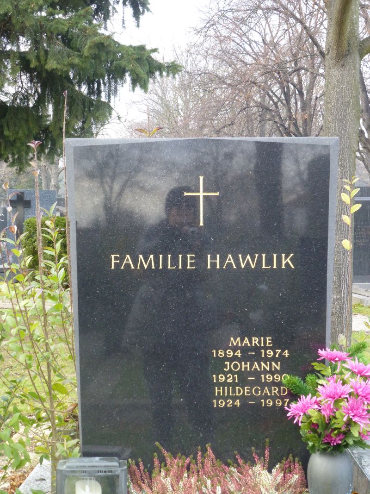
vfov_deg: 26.0
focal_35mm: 75
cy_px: 247
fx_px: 1069
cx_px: 185
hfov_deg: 19.6
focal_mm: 13.3
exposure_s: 1/60
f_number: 5
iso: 320
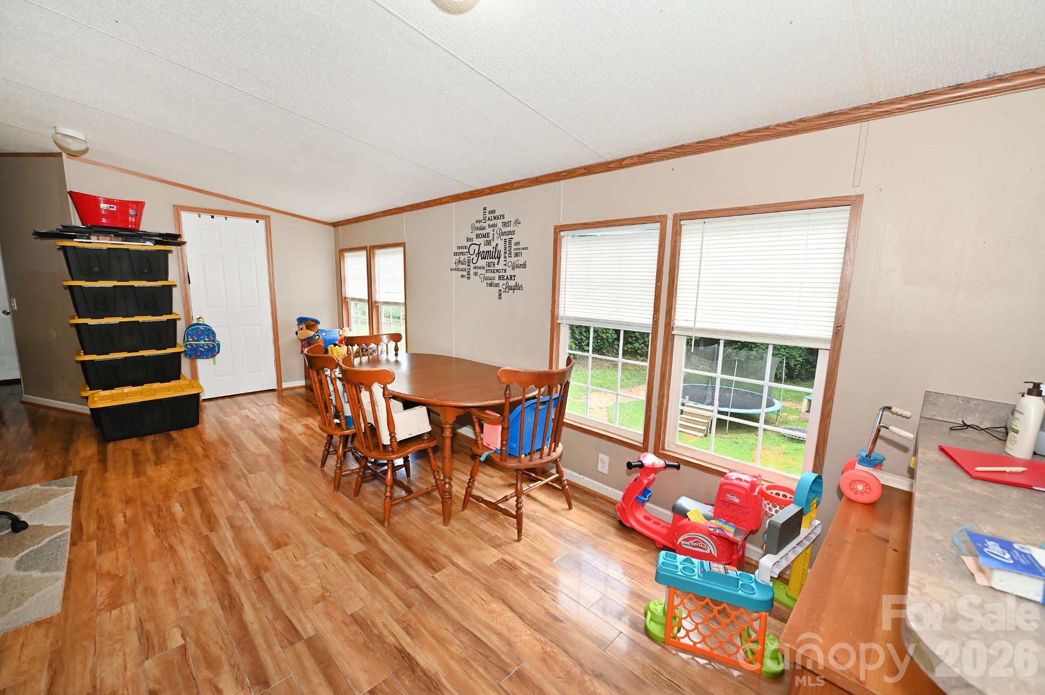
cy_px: 348
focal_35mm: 14
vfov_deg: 81.1
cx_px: 522
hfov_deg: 104.3
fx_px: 406
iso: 200
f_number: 4.5
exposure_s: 1/80
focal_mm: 14
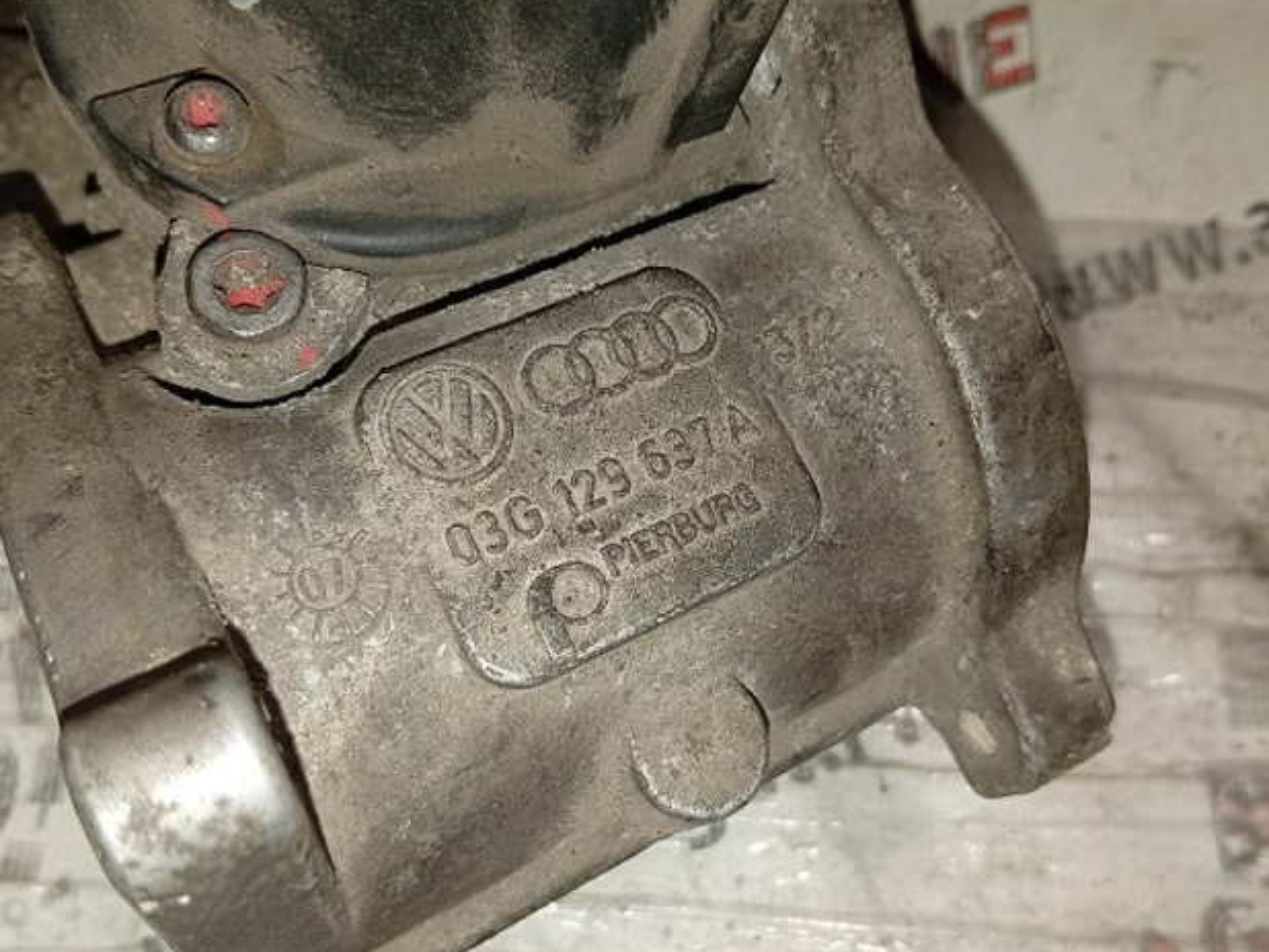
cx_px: 621
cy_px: 480
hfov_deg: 56.8
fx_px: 1174
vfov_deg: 44.2
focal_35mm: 32
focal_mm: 3.96
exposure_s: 1/33.3
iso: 253
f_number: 1.8
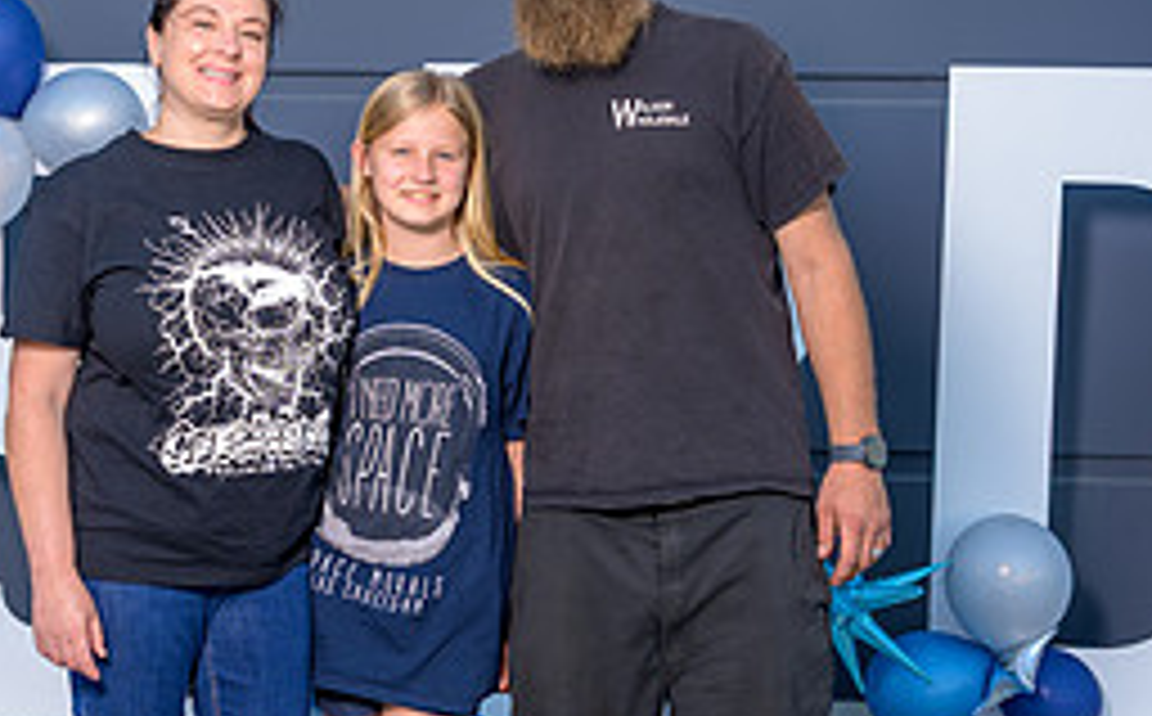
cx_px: 327
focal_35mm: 70
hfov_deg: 29.1
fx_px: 2194
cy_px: 313
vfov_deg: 18.5
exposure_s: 1/200
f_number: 4
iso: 100
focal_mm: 29
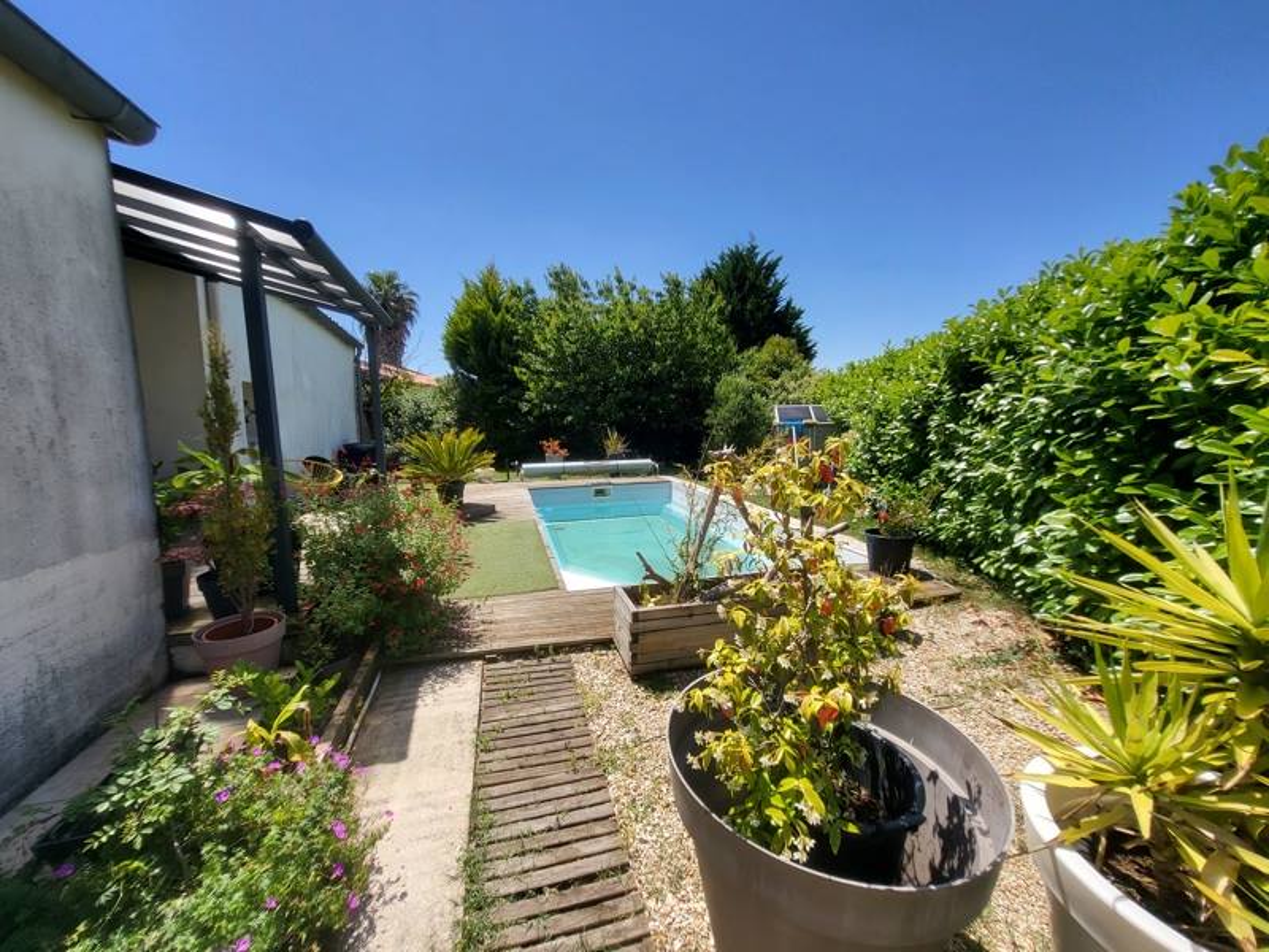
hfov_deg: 106.2
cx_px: 634
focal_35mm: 13
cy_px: 476
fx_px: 477
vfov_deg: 89.9
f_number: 2.2
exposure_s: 1/909
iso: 32
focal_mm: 1.74
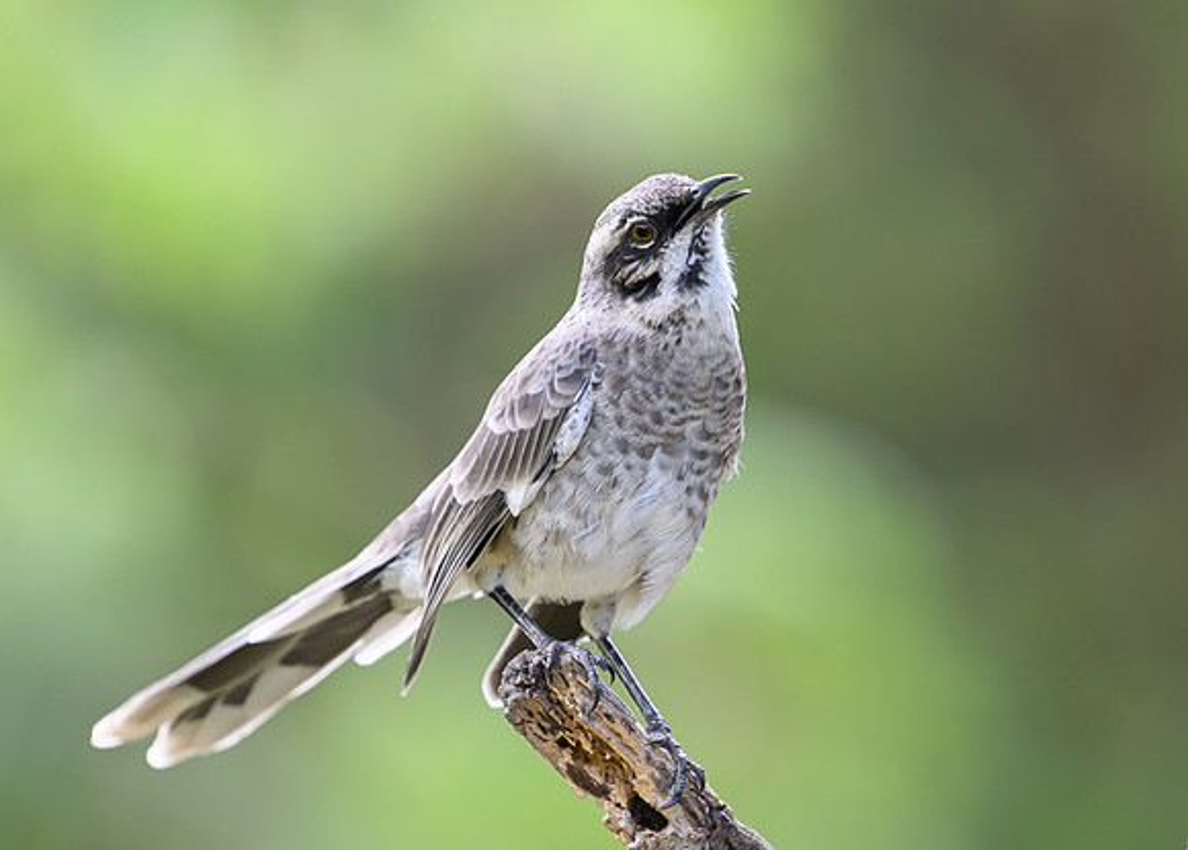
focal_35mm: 844
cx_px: 695
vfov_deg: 1.7
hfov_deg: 2.4
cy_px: 462
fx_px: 28483
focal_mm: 400
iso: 560
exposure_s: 1/2000
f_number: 2.8
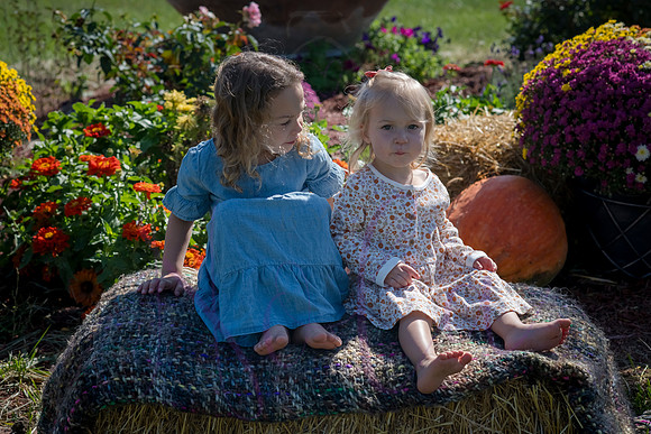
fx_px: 1537
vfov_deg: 16.1
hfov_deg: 23.9
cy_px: 217
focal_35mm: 85
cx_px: 326
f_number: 6.3
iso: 400
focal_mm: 85
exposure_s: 1/1250
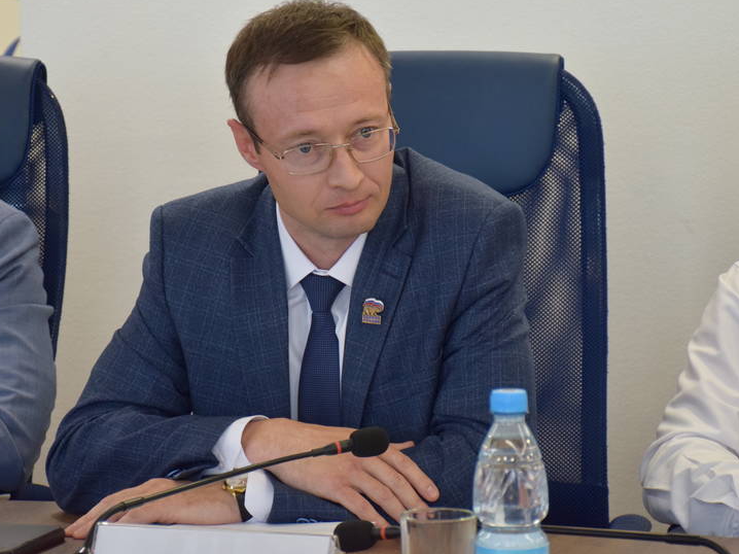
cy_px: 242
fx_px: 3087
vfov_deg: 10.2
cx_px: 329
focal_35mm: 145
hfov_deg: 13.6
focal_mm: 75
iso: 1400
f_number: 5
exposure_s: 1/125
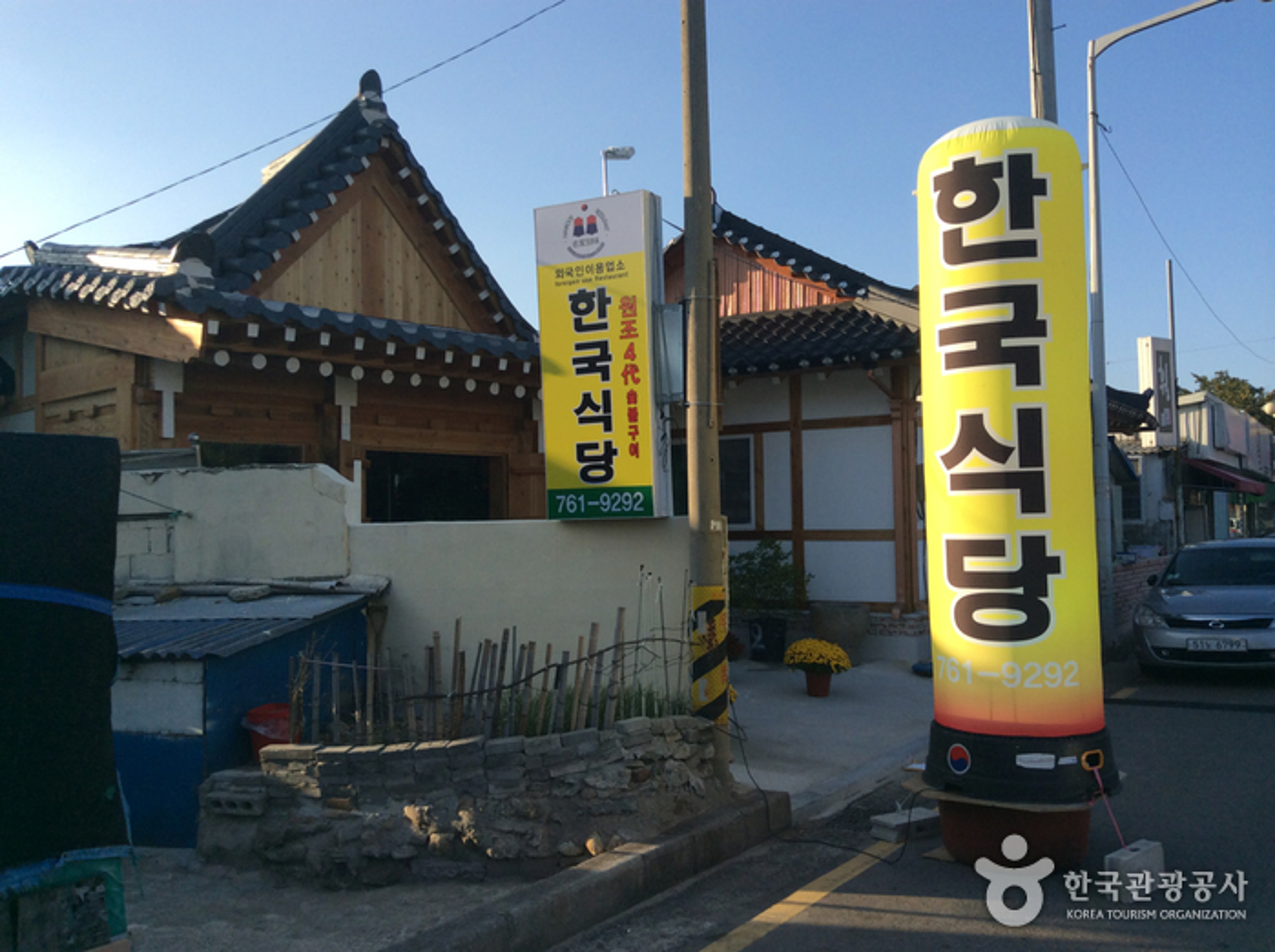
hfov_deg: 55.4
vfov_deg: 42.8
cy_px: 476
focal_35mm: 33
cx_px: 638
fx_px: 1214
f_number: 2.4
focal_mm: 3.3
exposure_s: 1/805
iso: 32
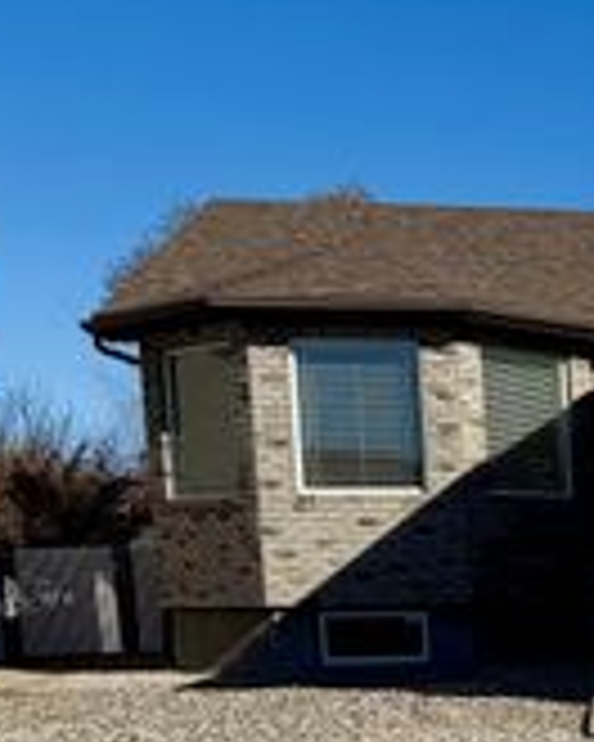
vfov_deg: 25.5
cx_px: 986
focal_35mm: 71
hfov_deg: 18.2
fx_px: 1560
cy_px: 740
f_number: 1.78
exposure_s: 1/9091
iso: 80
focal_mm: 6.76
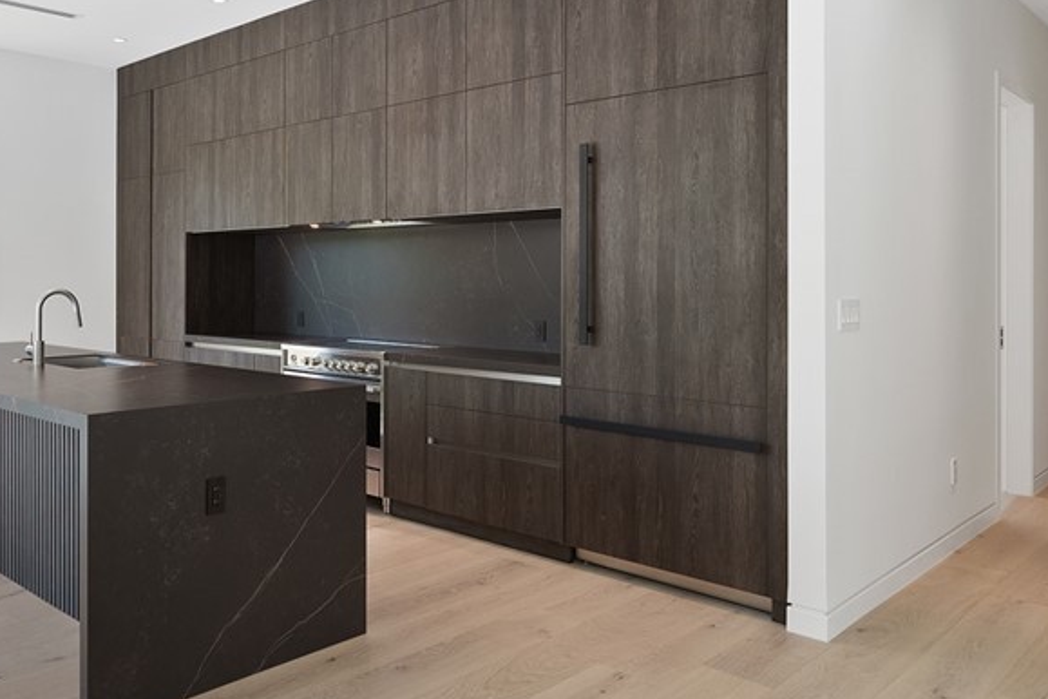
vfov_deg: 42.1
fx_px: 901
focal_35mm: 31
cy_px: 268
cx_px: 336
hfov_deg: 58.8
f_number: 9
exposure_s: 1/2.5
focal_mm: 16.5
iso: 100
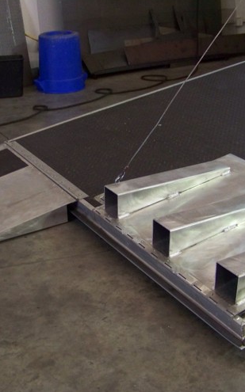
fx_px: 577
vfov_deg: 37.5
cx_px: 137
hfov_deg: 23.9
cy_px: 206
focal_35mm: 54
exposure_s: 1/30
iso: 227
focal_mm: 5.85
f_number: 2.8
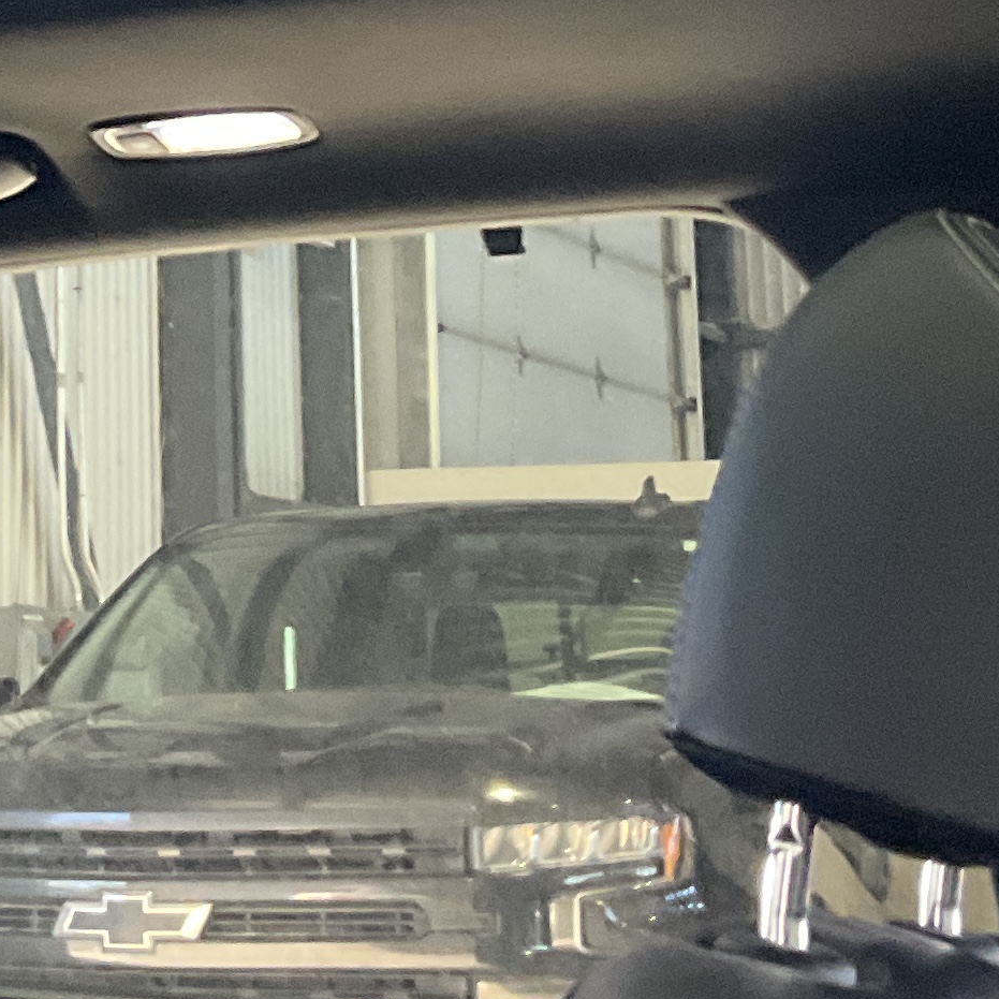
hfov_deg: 15.4
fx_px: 3624
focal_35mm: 111
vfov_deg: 15.2
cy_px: -165
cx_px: -24
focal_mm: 3
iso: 200
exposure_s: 1/40
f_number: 1.8
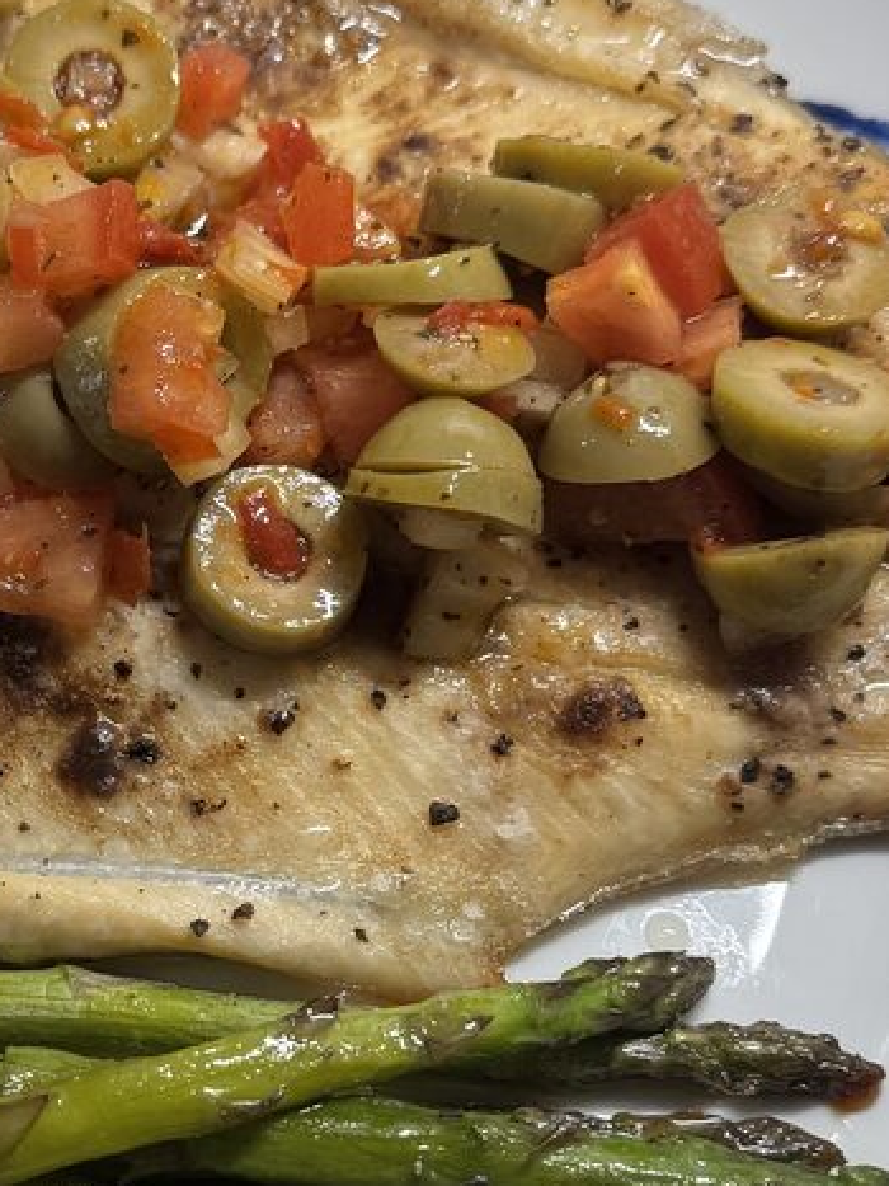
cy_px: 744
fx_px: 2467
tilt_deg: -65.4
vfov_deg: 26.9
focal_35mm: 72
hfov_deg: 20.1
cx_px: 127
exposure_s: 1/120
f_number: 1.78
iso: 80
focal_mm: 6.76
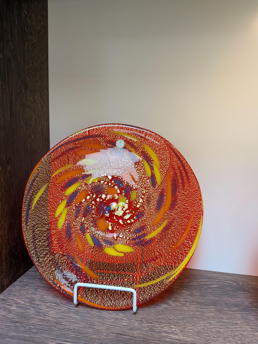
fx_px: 239
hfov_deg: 56.8
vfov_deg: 71.6
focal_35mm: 24
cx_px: 129
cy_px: 172
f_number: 1.7
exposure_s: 1/60
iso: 98
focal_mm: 4.53
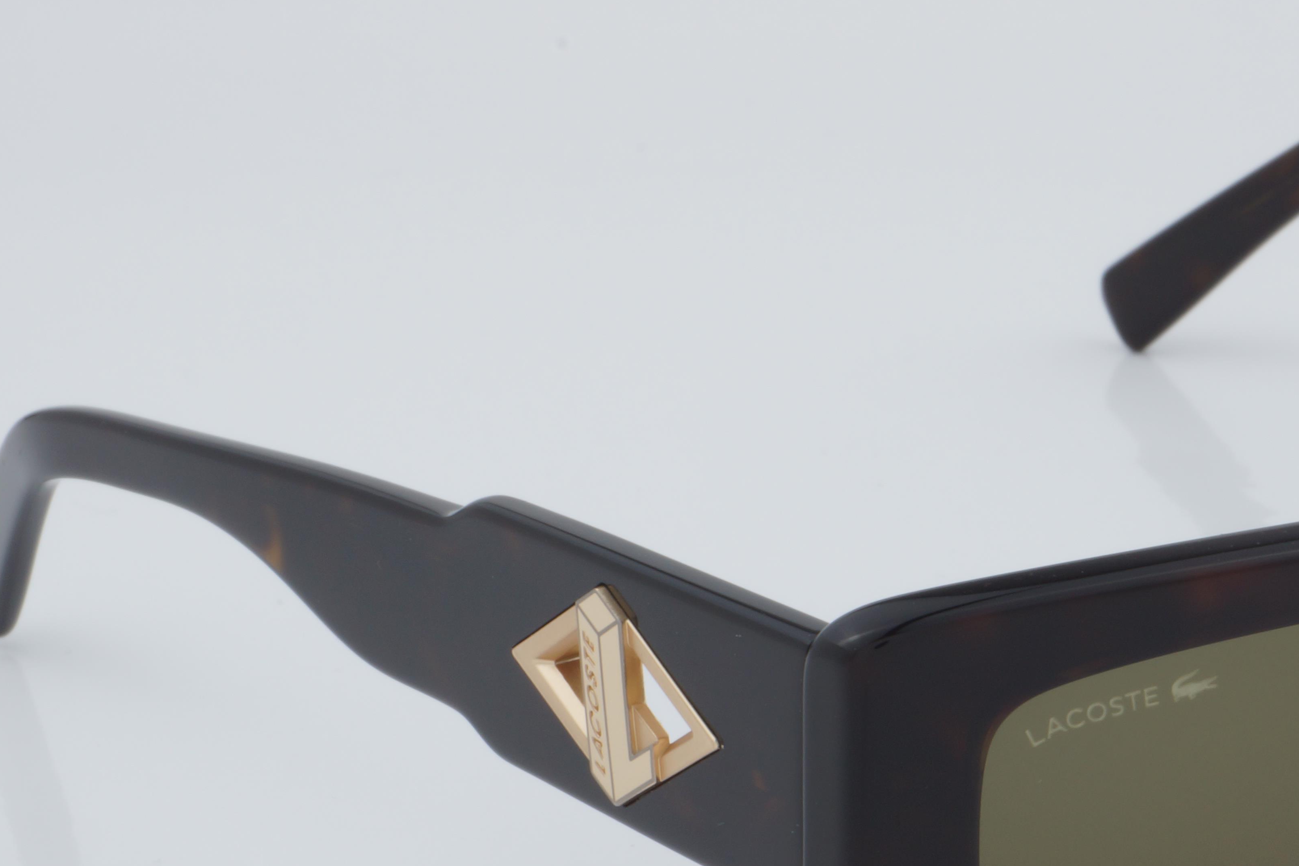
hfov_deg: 16.1
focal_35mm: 126
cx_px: 1149
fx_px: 4544
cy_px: 663
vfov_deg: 10.9
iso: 100
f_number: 32
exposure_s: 1/4
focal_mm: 45
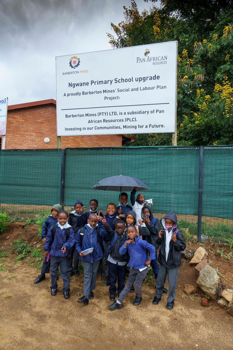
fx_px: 223
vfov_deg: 76.1
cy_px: 175
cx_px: 116
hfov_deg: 55.1
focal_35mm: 23
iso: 800
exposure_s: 1/250
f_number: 8
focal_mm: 23
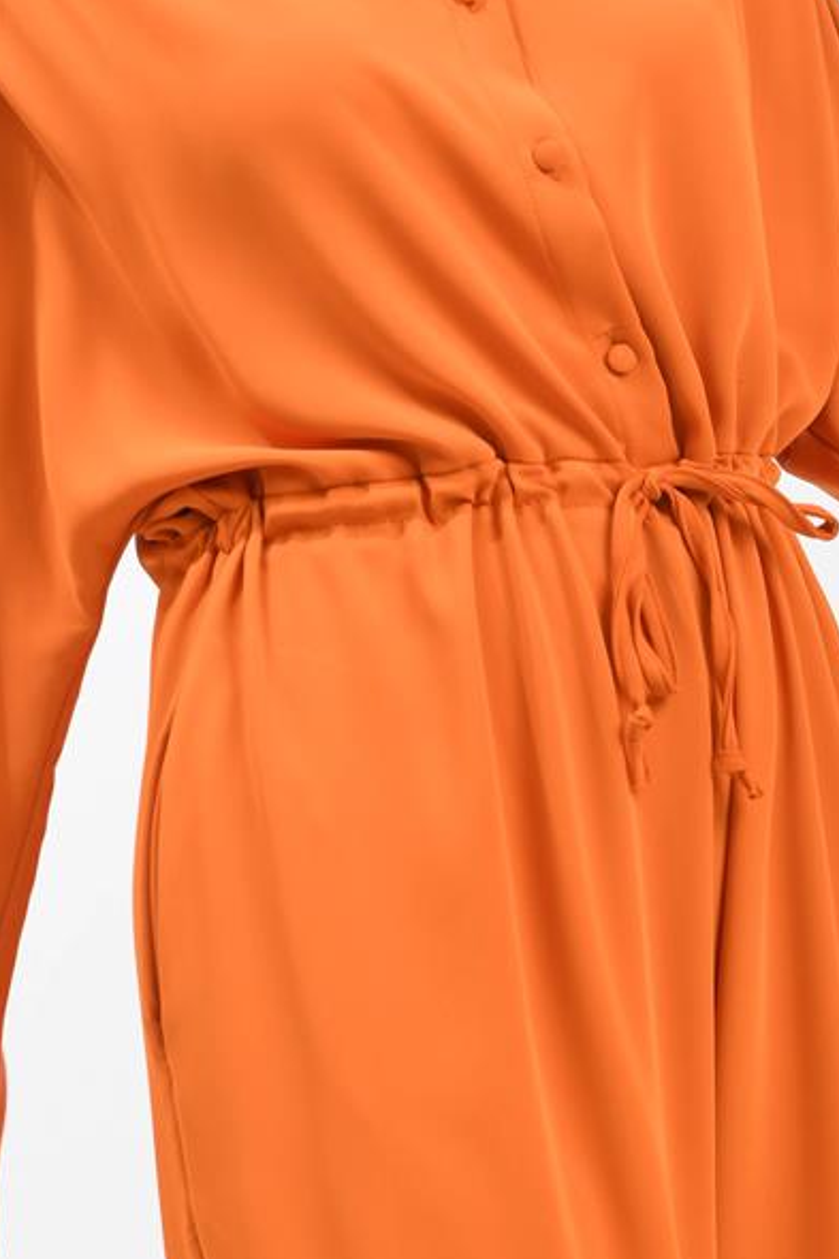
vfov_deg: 11.5
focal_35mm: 178
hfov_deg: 7.7
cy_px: 501
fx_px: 6226
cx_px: 446
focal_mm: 70
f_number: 9
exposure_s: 1/160
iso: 100
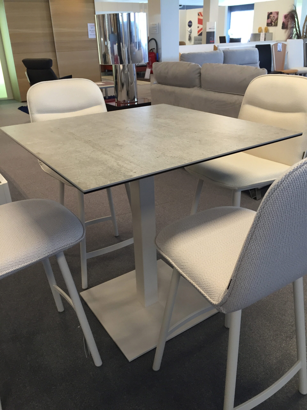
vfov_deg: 61.7
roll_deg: +1.6
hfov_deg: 48.2
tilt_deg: -26.1
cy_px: 205
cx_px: 154
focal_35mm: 29
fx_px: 343
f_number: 2.2
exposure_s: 1/33
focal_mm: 4.15
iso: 50
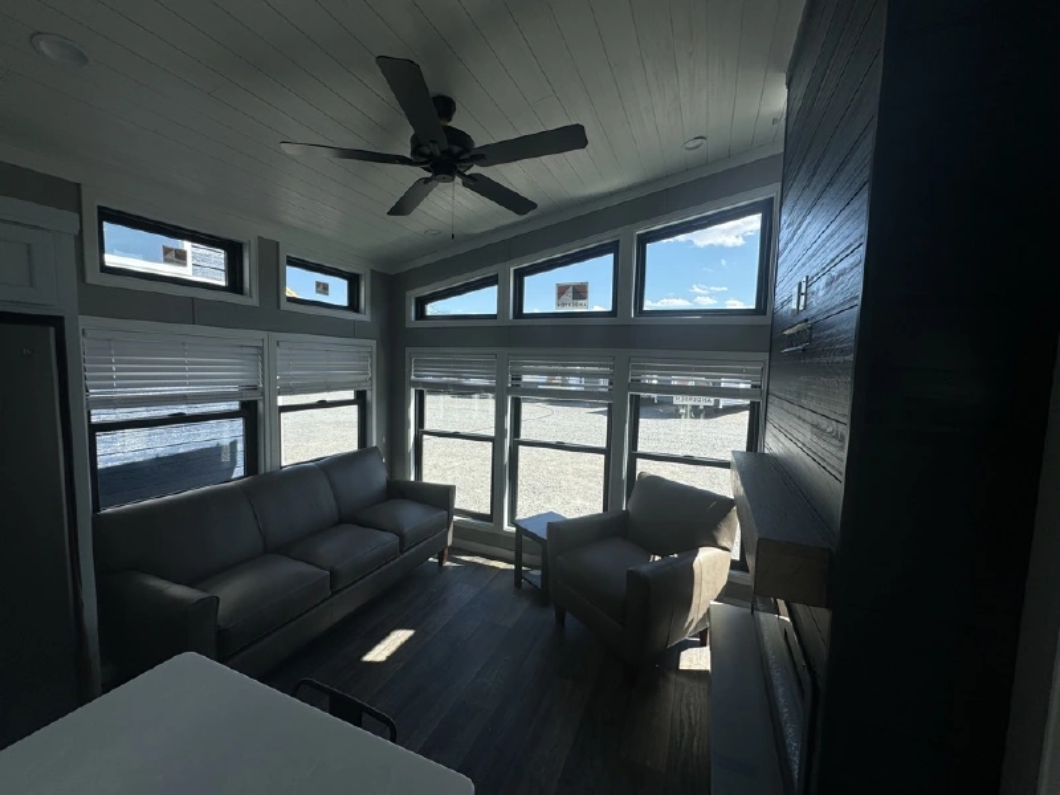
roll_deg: -1.8
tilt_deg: -4.5
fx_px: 429
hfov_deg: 102.1
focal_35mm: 14
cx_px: 530
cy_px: 398
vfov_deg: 85.7
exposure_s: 1/615
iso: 40
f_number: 2.2
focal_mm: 2.22
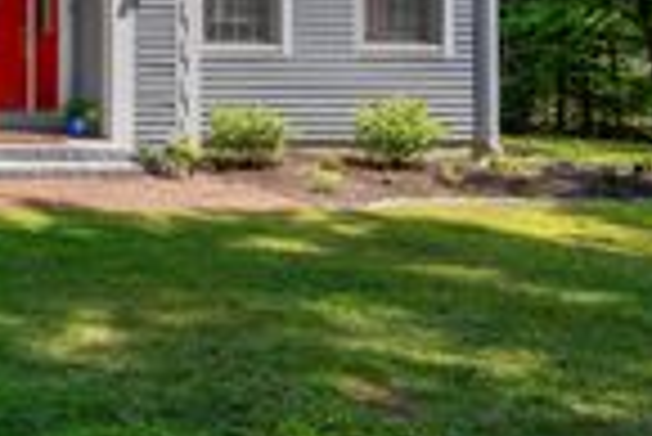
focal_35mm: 55
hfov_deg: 23.3
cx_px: -463
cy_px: -196
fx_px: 997
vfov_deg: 21.3
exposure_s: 1/1250
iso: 320
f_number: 7.1
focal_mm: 16
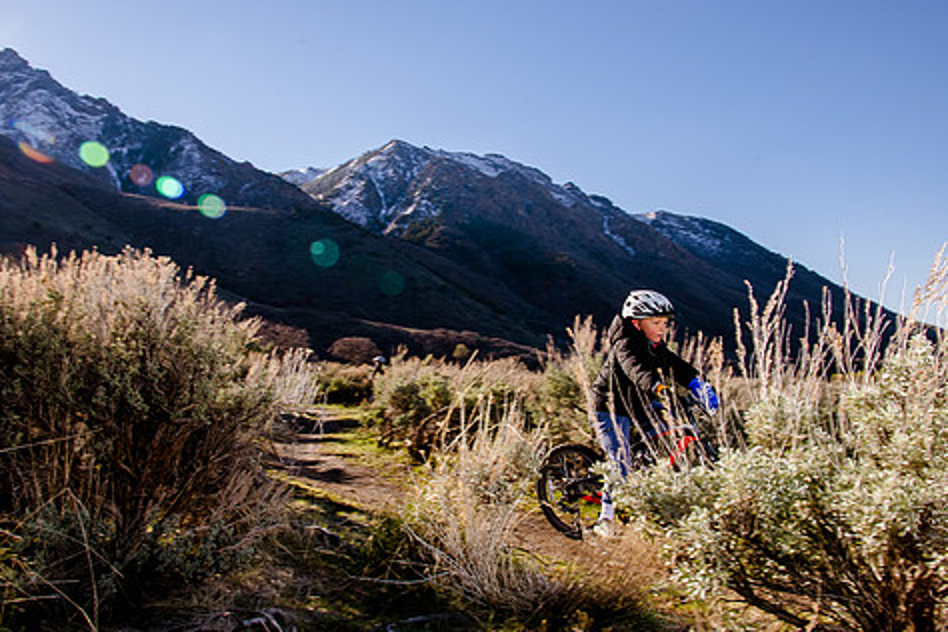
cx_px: 455
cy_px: 317
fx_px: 816
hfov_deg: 60.3
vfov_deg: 42.3
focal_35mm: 31
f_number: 14
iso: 250
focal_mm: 24
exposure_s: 1/160
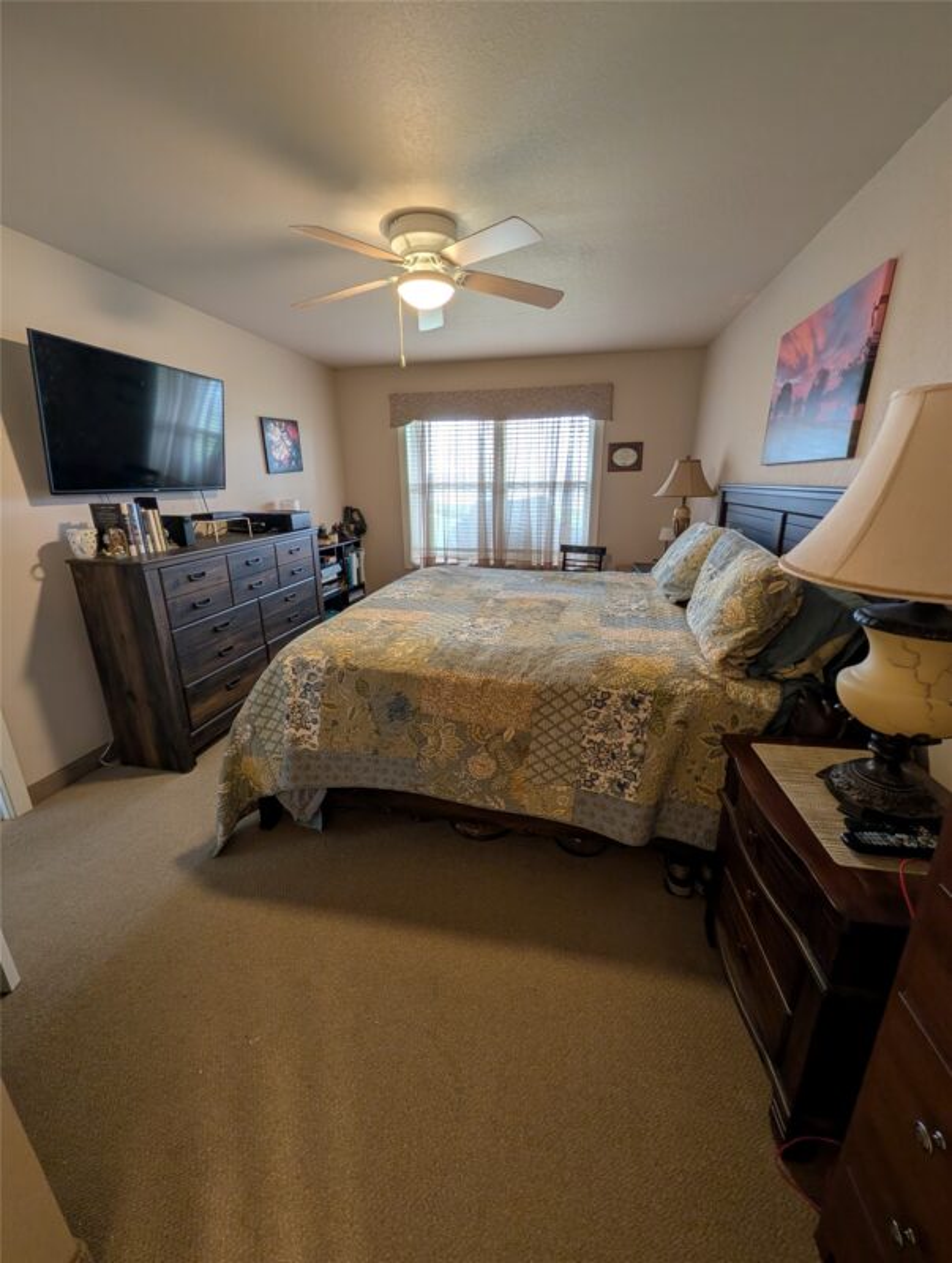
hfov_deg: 94.7
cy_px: 632
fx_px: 439
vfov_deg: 110.4
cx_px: 476
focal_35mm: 12
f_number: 1.7
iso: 61
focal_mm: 2.02
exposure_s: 1/40
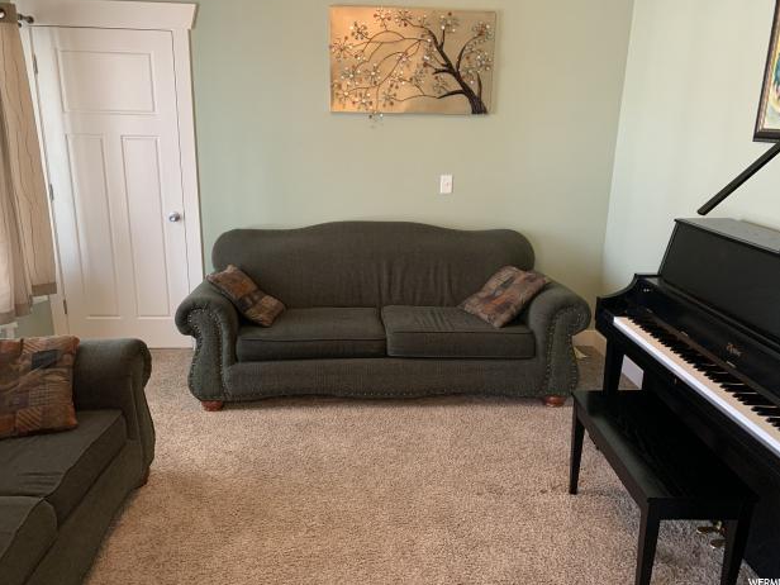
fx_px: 608
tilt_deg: -16.0
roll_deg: -1.2
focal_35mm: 27
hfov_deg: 65.3
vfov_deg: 51.3
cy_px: 284
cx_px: 384
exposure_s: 1/60
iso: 160
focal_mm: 4.25
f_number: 1.8
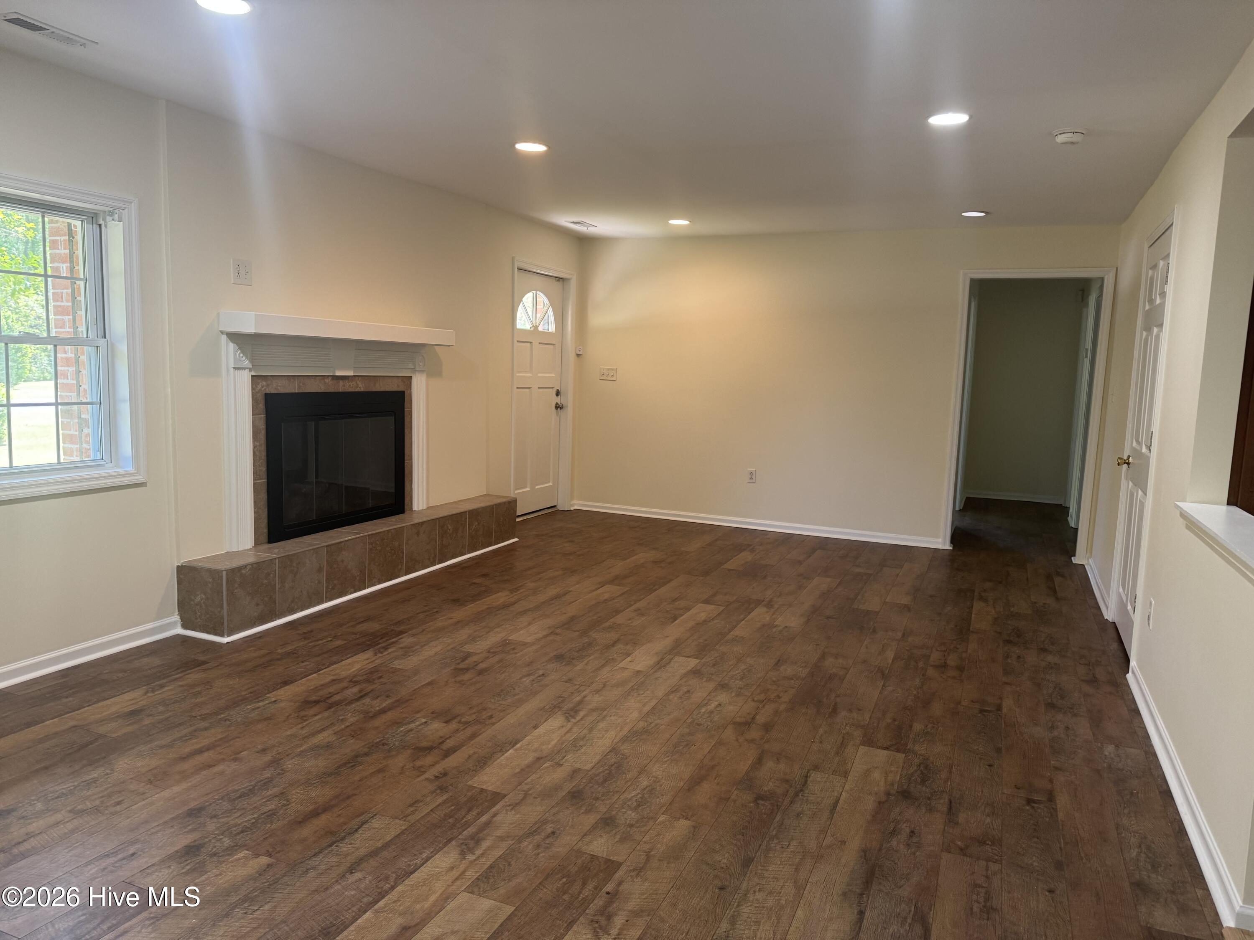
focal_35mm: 24
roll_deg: -1.8
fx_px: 869
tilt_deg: -7.8
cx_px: 627
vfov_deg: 56.8
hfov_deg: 71.6
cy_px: 470
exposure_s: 1/60
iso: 160
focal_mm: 6.76
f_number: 1.78
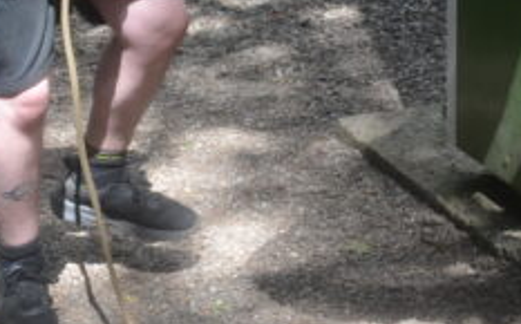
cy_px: -358
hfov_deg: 15.2
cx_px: 517
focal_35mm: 135
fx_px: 1915
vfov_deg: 9.0
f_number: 7.1
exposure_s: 1/200
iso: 200
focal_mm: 20
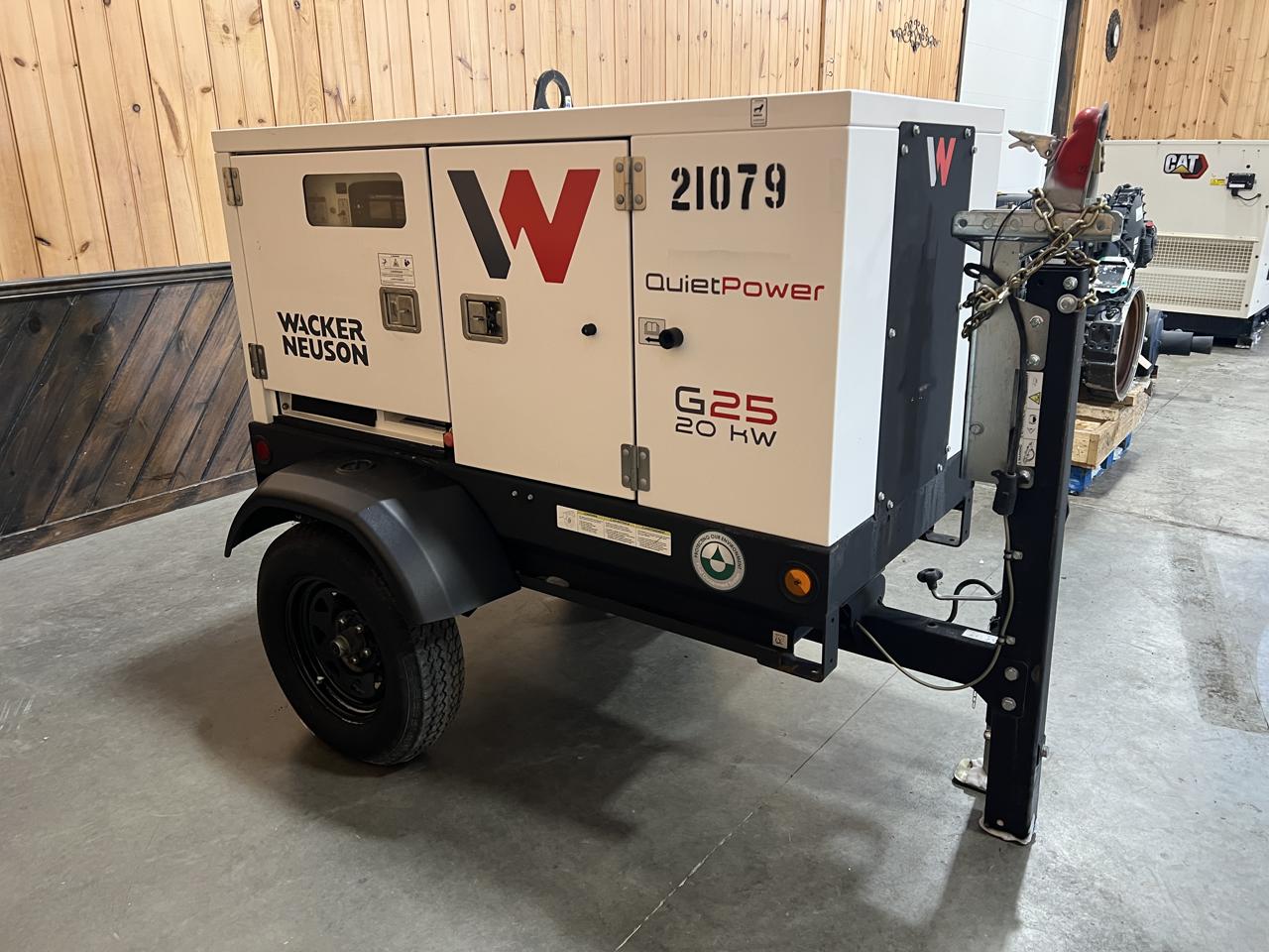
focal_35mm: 26
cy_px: 476
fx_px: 953
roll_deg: +1.4
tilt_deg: -18.1
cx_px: 634
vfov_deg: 53.1
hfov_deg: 67.3
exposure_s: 1/60
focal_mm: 5.7
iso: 200
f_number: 1.5
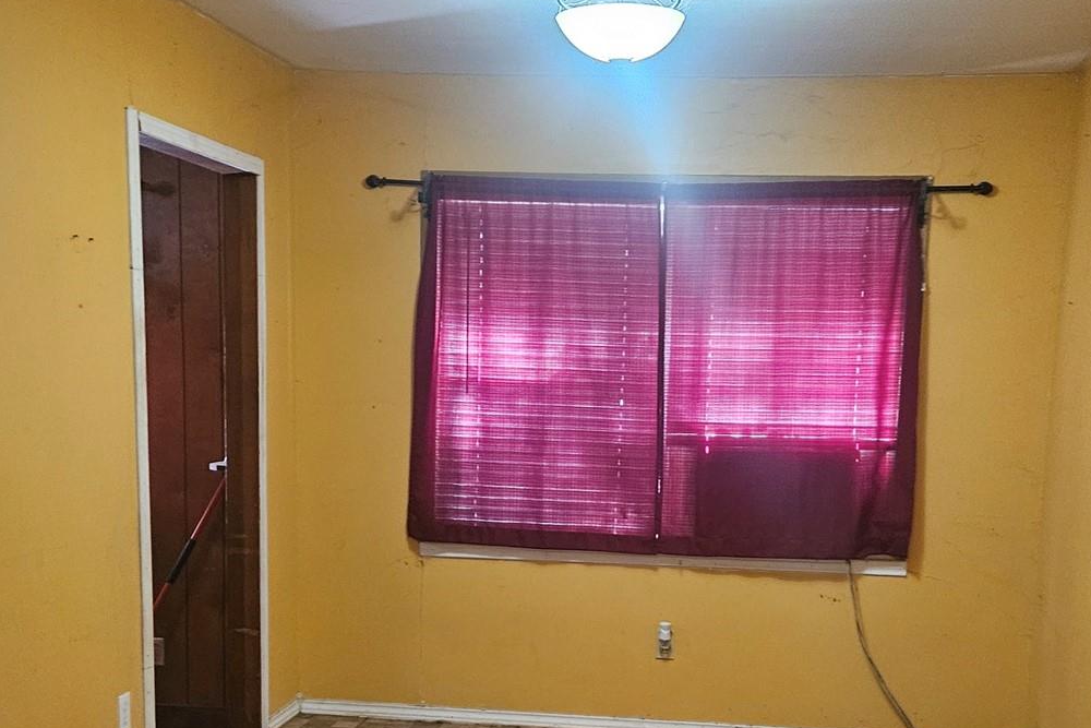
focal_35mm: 49
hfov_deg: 40.3
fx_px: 1485
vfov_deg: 26.9
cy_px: 602
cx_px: 592
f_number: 1.8
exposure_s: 1/40
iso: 500
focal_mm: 5.4
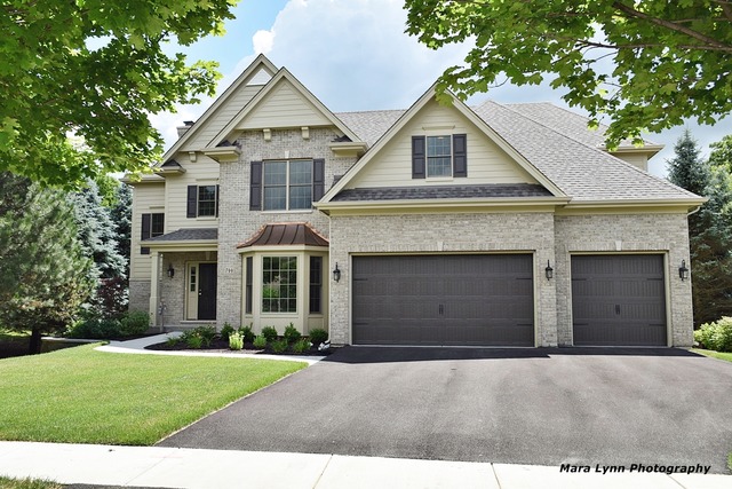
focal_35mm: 30
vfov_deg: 43.6
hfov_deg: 61.9
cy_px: 244
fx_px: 610
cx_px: 366
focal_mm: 20
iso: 100
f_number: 9
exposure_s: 1/200
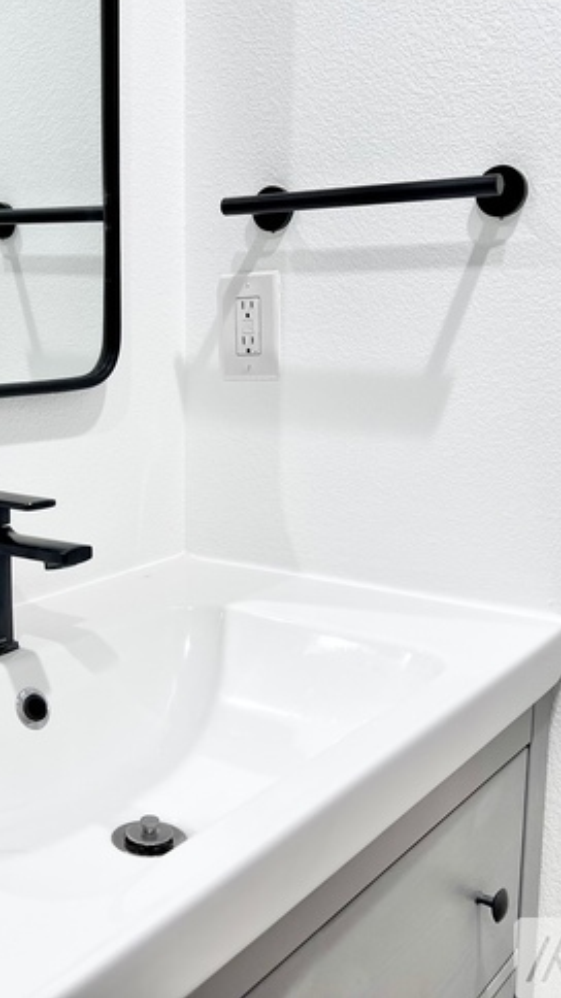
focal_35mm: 39
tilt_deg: -10.7
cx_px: 160
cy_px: 485
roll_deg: +0.4
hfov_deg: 30.0
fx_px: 1032
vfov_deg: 51.6
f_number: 1.5
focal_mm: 5.7
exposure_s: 1/120
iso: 100
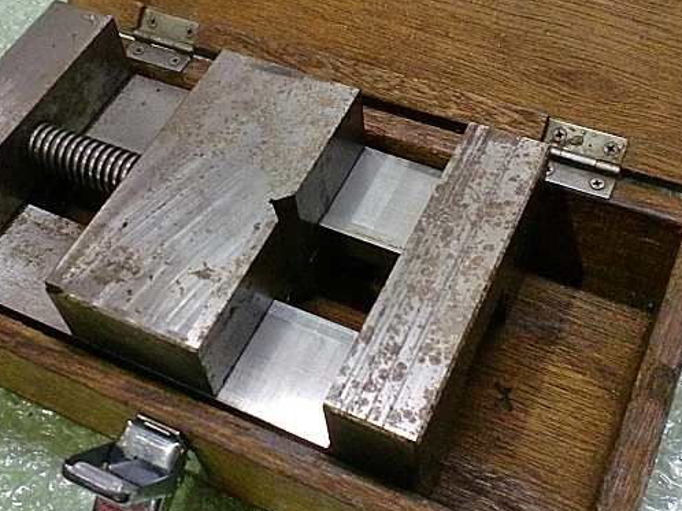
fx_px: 886
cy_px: 234
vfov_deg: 32.1
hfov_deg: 42.1
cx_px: 319
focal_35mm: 45
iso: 500
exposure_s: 1/60
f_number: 3.1
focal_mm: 6.3
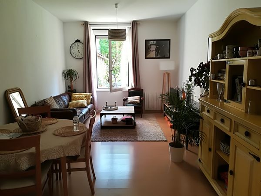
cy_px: 98
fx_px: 196
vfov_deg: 53.1
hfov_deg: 67.3
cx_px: 130
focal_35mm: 26
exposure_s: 1/33.3
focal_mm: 3.83
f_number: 2.2
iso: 100
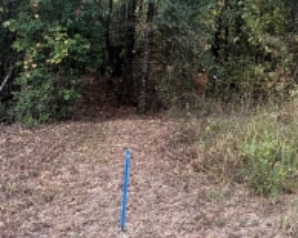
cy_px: 35
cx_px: 264
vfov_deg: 32.2
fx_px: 397
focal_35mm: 45
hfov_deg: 38.5
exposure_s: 1/207
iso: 64
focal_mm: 2.22
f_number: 2.2
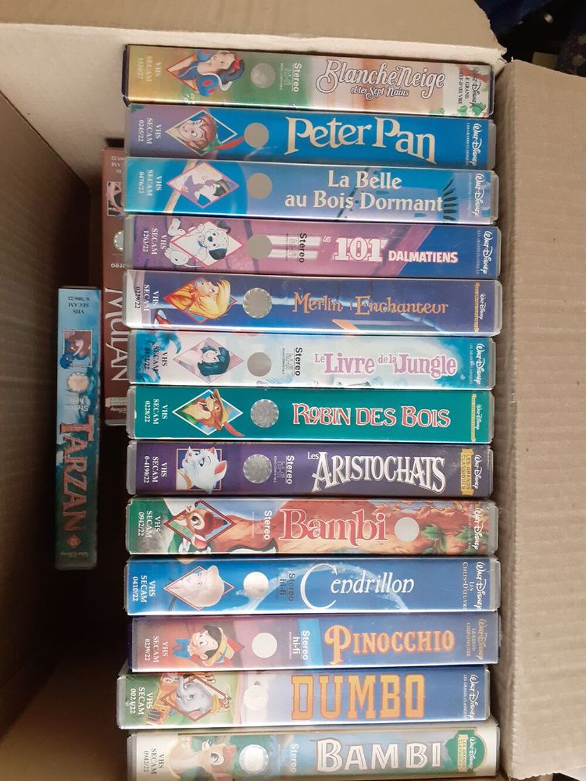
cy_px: 390
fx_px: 609
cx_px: 293
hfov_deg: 51.4
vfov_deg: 65.3
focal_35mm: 27
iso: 250
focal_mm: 3.6
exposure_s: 1/50
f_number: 1.9
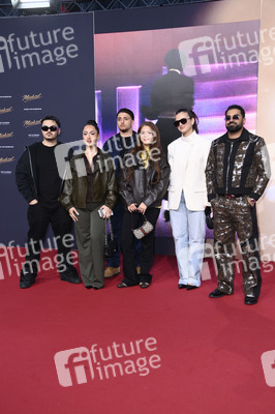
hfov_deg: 28.0
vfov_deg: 41.1
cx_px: 138
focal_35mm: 48
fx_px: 551
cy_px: 207
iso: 400
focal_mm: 48
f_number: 5.6
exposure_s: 1/250
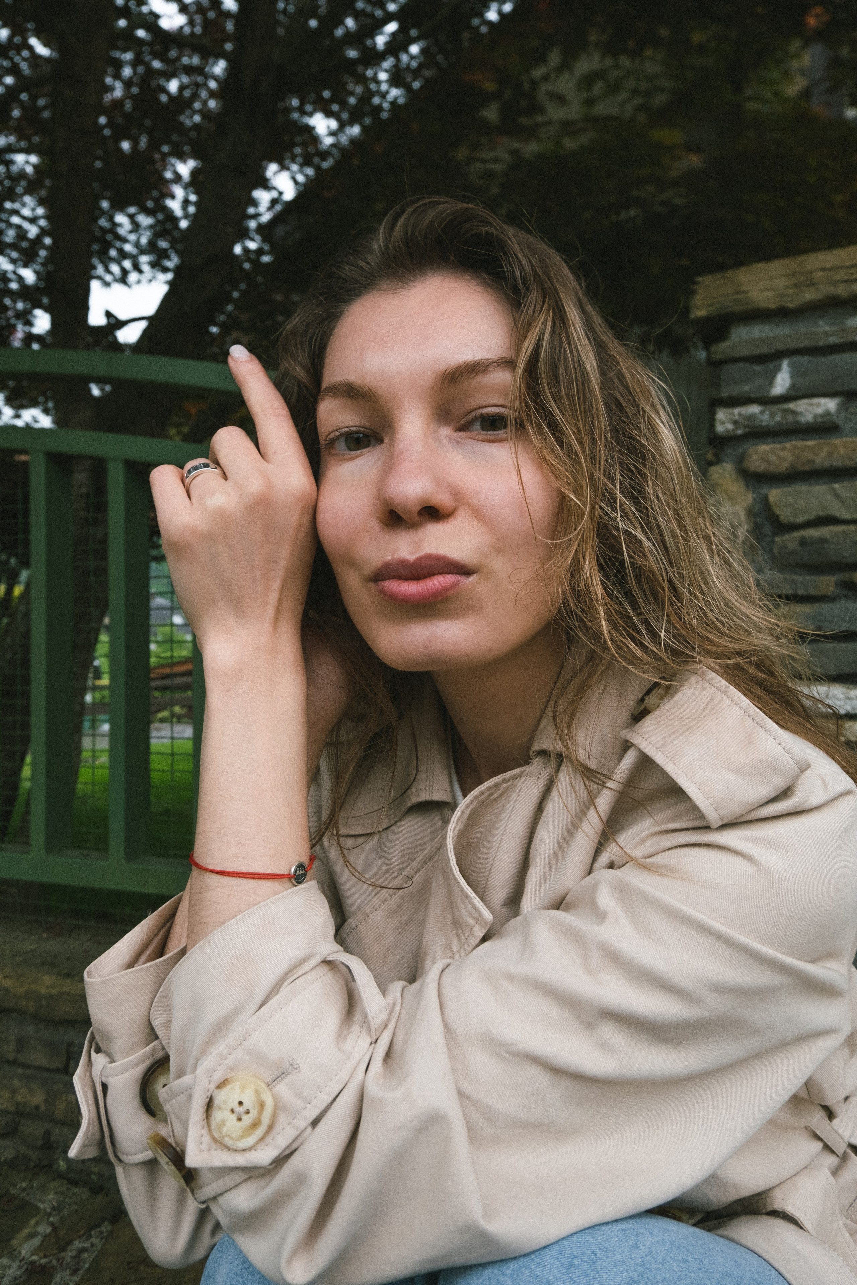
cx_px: 428
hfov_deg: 47.9
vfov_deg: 67.4
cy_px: 642
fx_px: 964
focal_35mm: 27
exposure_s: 1/125
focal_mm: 18.1
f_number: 7.1
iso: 1000
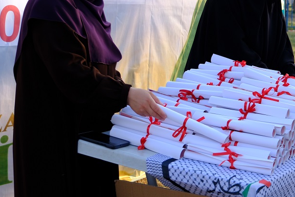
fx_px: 639
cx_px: 300
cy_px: 70
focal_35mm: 78
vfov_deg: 17.4
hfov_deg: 24.7
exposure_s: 1/320
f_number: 4
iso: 200
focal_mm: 23.5
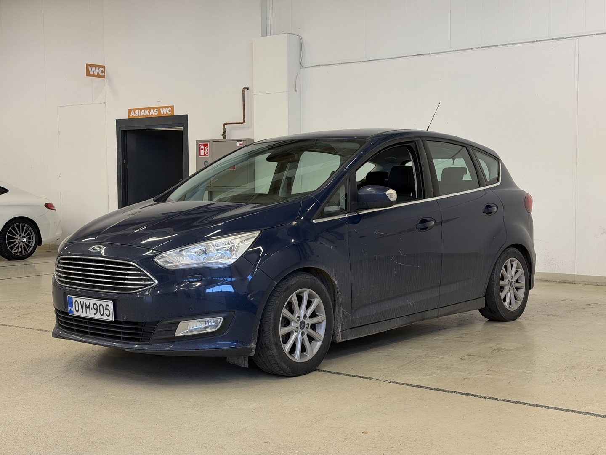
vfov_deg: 30.3
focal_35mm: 48
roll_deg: +0.3
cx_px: 303
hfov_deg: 39.7
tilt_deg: -2.8
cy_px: 228
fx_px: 840
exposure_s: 1/50
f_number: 1.78
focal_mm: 6.76
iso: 160
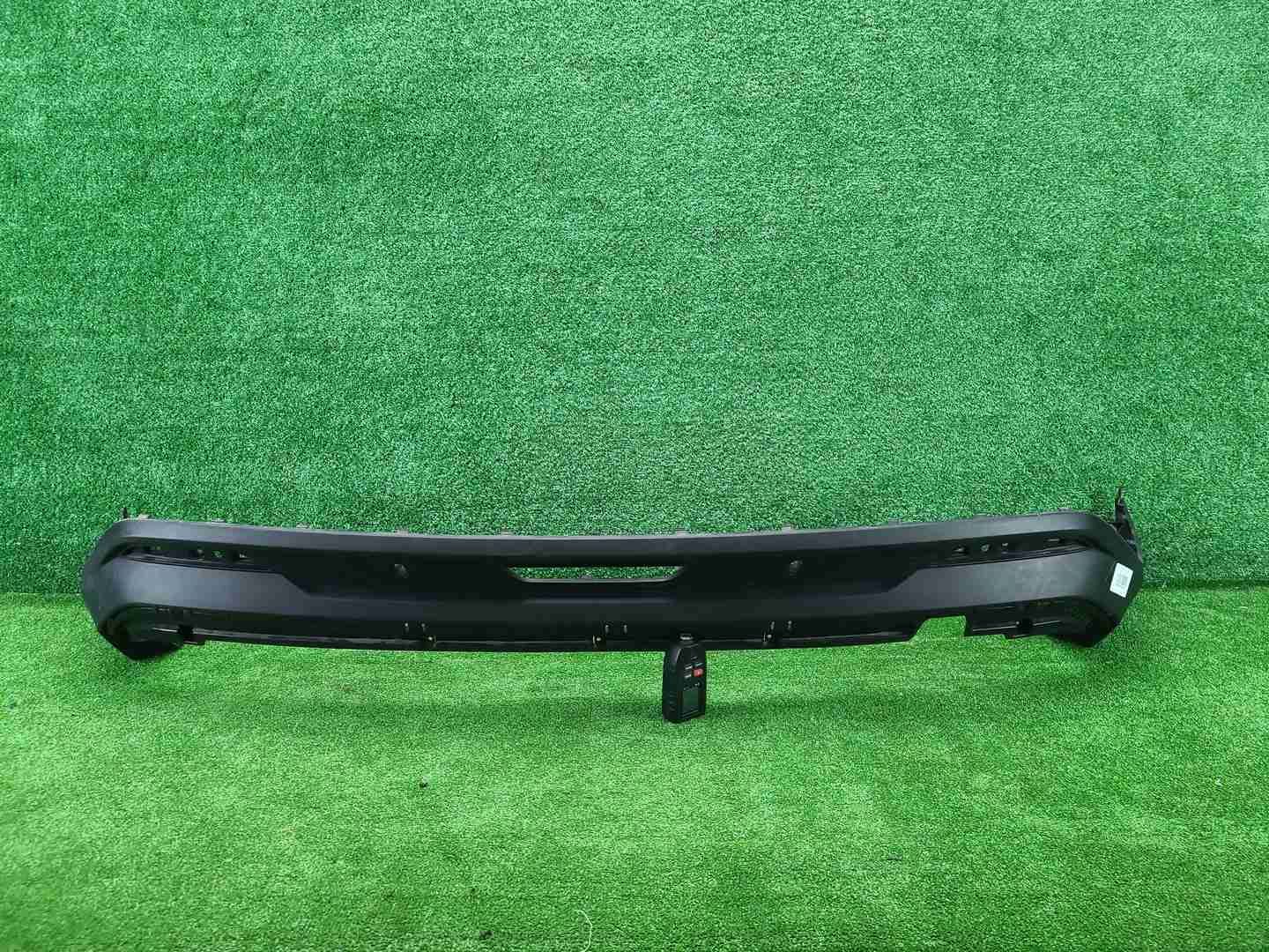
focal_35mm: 26
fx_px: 953
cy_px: 476
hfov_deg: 67.3
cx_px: 634
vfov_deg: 53.1
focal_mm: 5.4
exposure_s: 1/50
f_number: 1.8
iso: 213
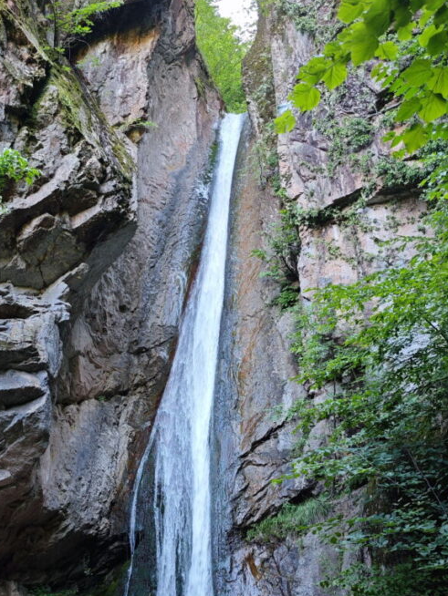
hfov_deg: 39.2
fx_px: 621
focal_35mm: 36
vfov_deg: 49.7
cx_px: 150
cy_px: 432
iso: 200
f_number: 1.63
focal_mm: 8.72
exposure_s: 1/72.5
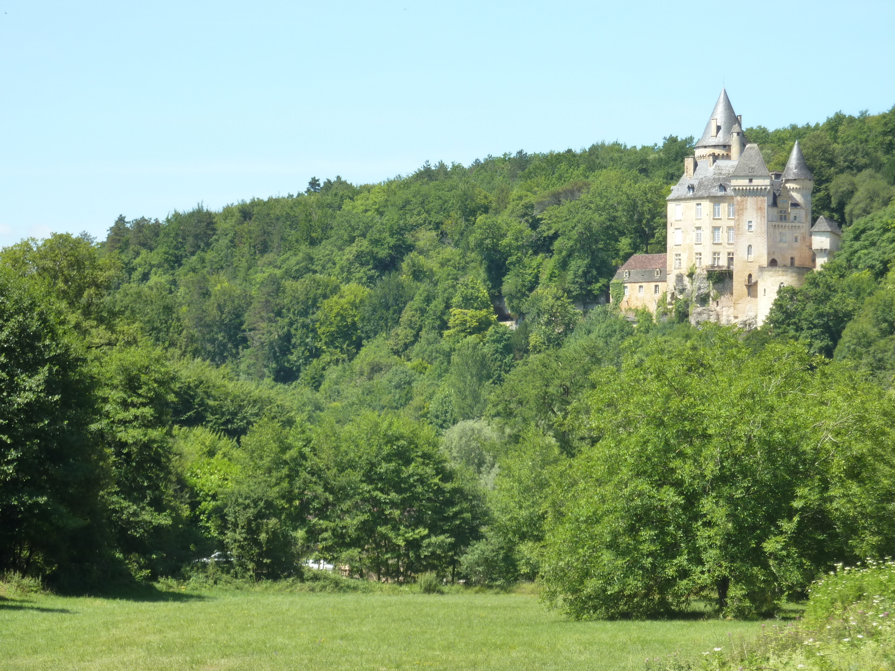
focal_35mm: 119
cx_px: 448
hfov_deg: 16.6
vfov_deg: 12.5
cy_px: 336
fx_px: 3077
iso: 125
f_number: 4.4
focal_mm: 19.5
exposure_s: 1/250
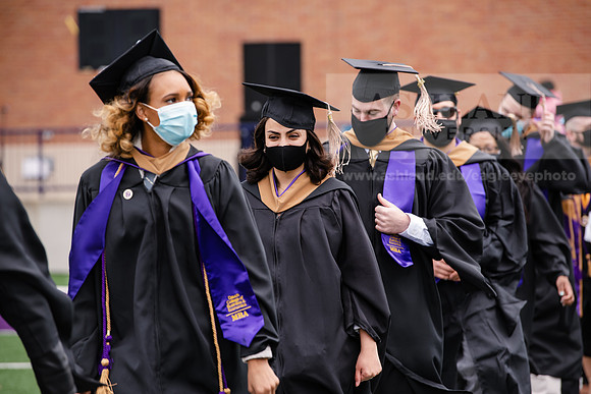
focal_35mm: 190
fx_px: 3120
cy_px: 197
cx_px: 296
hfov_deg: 10.8
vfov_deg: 7.2
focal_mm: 190
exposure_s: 1/640
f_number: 5
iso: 400
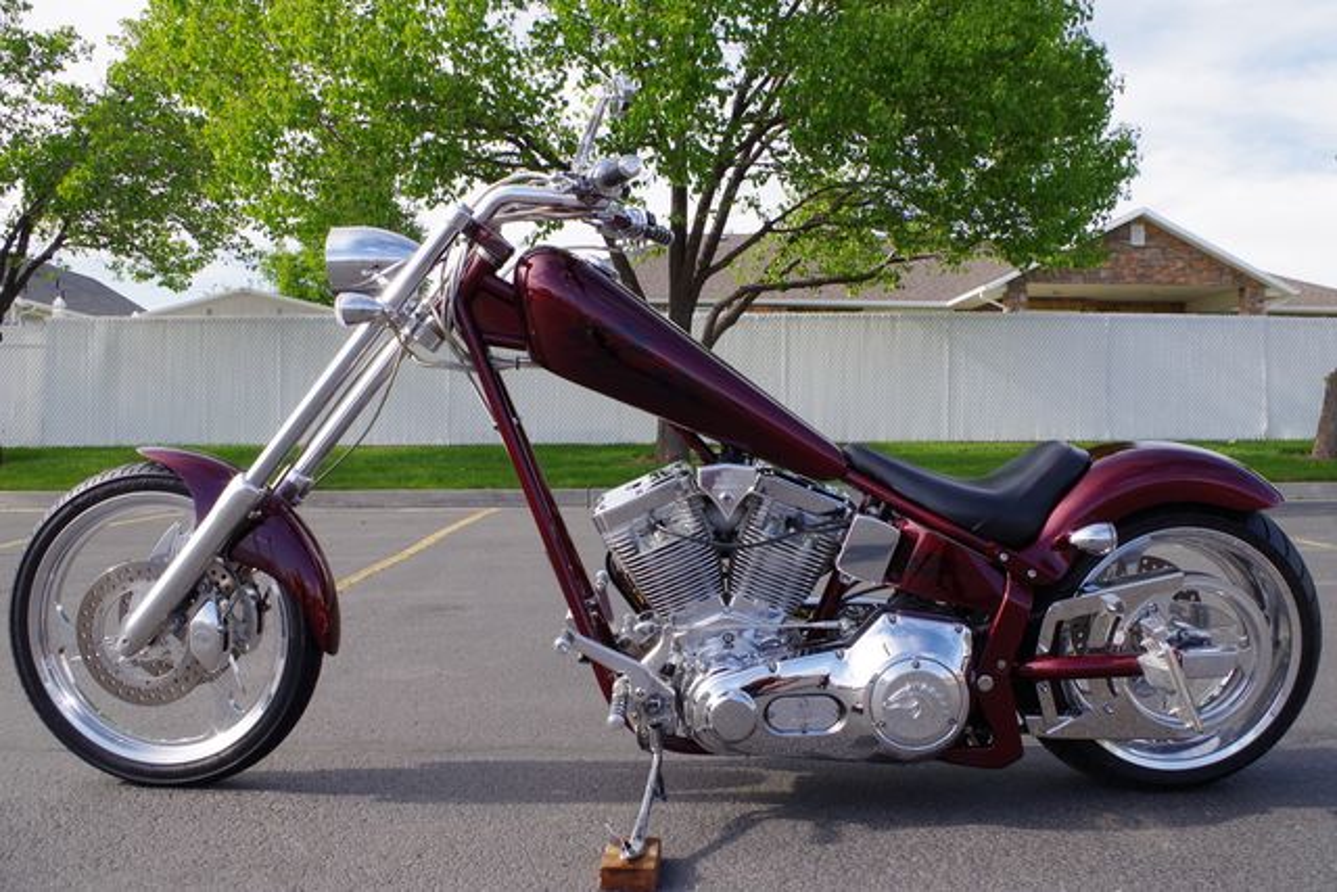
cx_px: 668
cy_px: 446
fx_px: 1114
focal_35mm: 30
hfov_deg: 61.9
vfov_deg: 43.6
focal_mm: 20
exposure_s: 1/100
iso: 200
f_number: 11
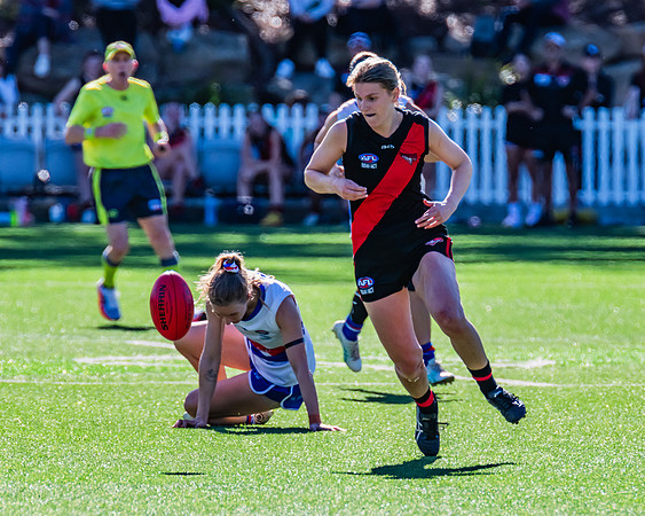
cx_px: 382
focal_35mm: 779
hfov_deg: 2.5
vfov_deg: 2.0
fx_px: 14873
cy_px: 258
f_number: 9
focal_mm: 600
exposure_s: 1/1250
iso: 800
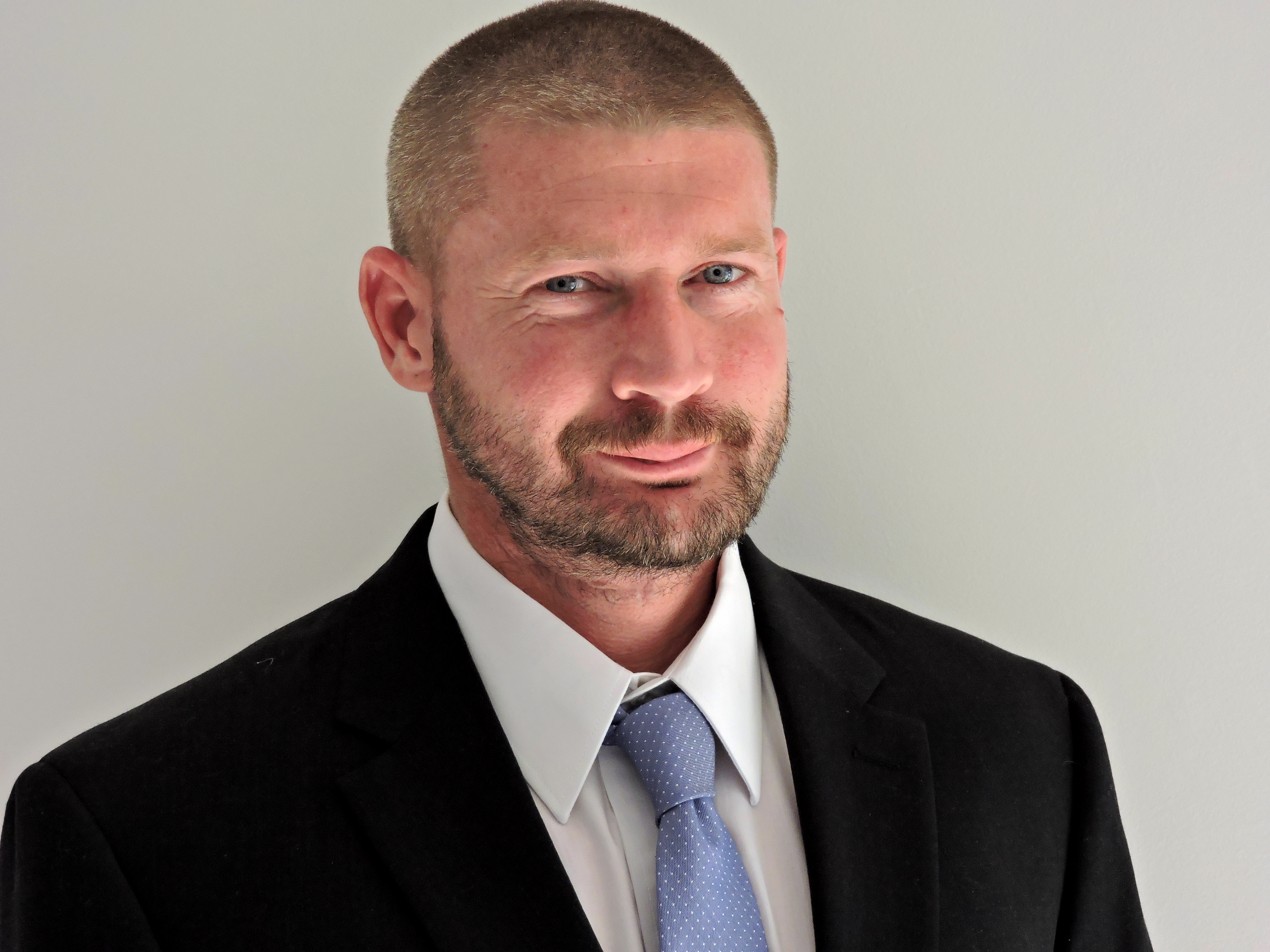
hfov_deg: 27.8
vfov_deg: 21.0
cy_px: 476
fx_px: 2568
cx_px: 635
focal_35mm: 70
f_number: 3.9
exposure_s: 1/60
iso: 360
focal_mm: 12.5
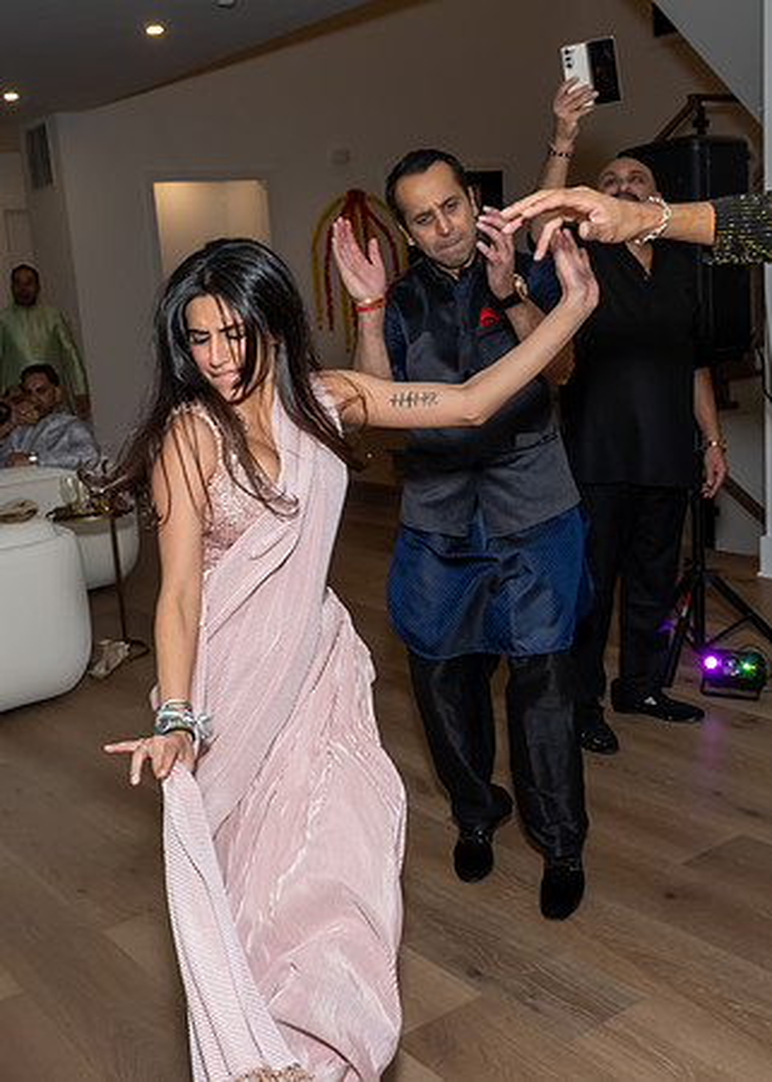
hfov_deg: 36.2
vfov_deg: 49.3
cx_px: 342
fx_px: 1179
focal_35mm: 38
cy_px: 540
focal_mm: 17
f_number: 7.1
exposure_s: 1/250
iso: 1000
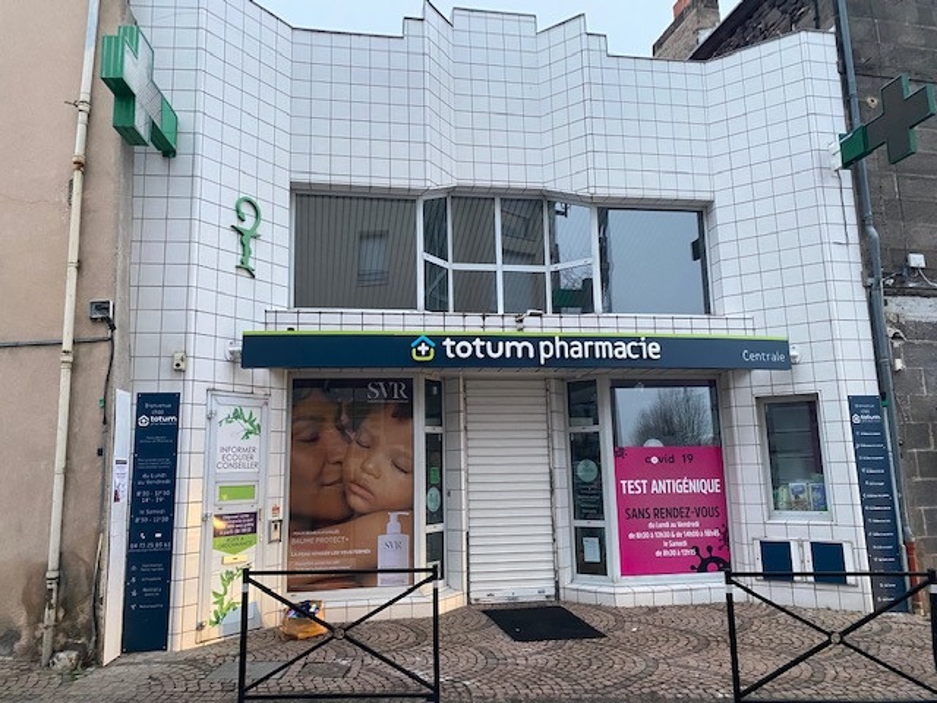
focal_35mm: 26
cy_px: 352
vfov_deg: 53.1
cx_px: 468
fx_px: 704
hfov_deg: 67.3
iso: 500
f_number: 1.8
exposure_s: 1/45
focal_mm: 4.25
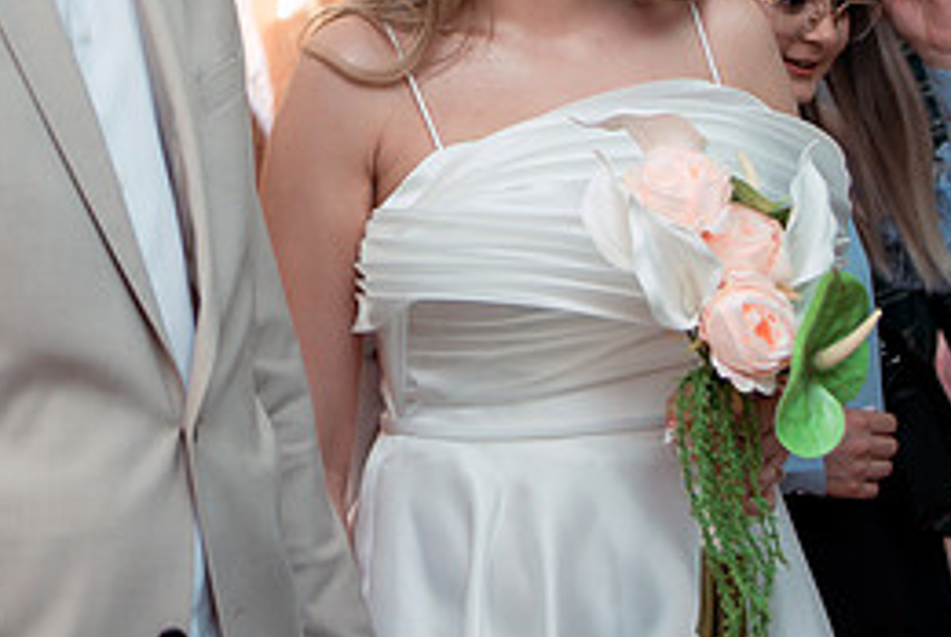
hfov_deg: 21.4
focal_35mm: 94
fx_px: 2486
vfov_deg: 14.3
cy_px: -38
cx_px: 178
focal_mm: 35
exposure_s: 1/250
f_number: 2.8
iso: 800
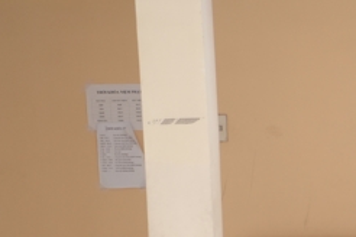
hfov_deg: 5.2
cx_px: 437
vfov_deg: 3.5
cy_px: 307
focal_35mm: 397
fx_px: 3926
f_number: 2.8
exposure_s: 1/1000
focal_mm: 150
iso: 1000
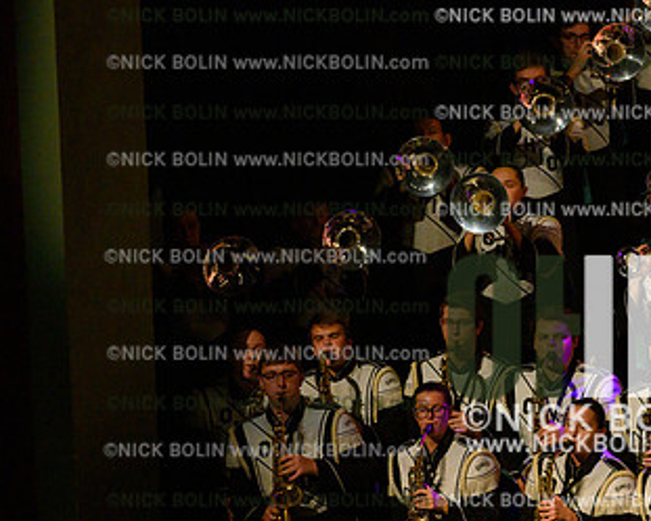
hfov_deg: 5.5
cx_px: 594
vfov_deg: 4.4
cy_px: 355
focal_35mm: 350
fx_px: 6746
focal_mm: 200
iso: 5000
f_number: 4
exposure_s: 1/500
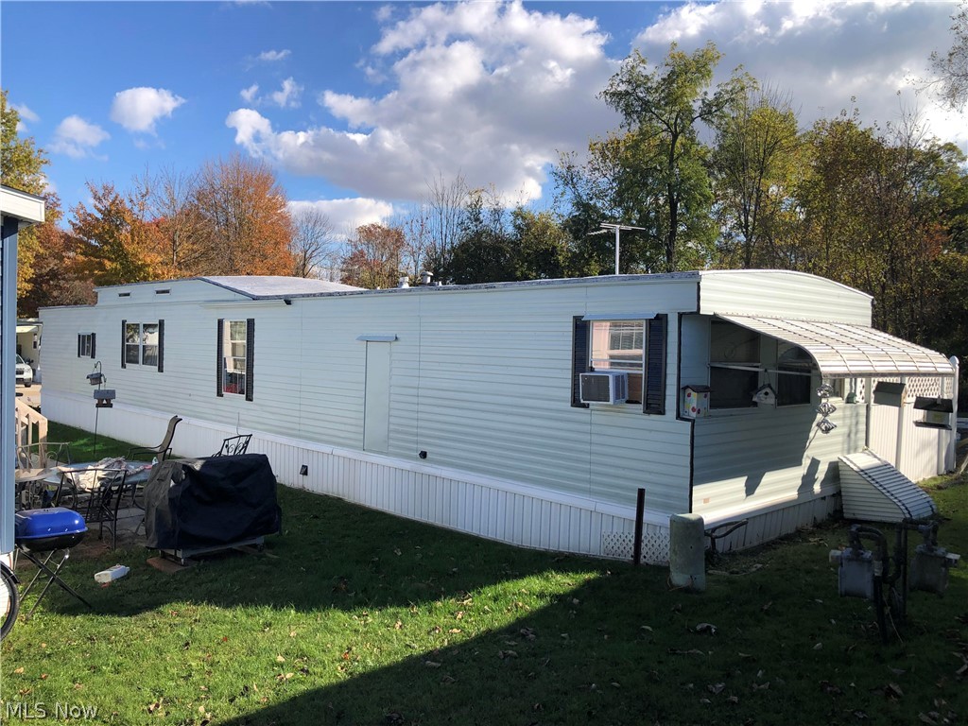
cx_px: 484
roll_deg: -1.1
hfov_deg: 63.4
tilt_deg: -2.2
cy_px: 363
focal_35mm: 28
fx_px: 783
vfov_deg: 49.7
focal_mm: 3.99
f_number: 1.8
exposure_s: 1/1499
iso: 20
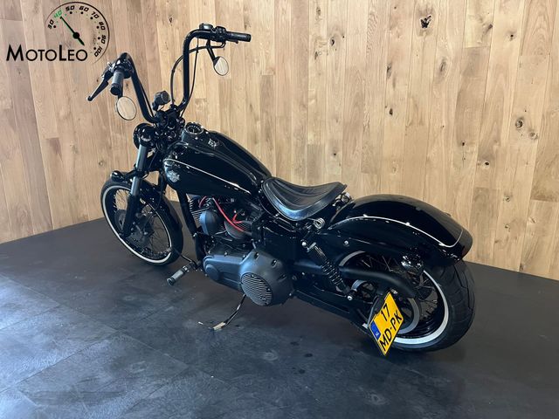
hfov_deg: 67.3
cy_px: 210
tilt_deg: -15.1
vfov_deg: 53.1
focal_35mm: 26
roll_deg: +0.4
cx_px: 280
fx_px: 420
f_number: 1.6
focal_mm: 5.1
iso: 640
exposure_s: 1/33
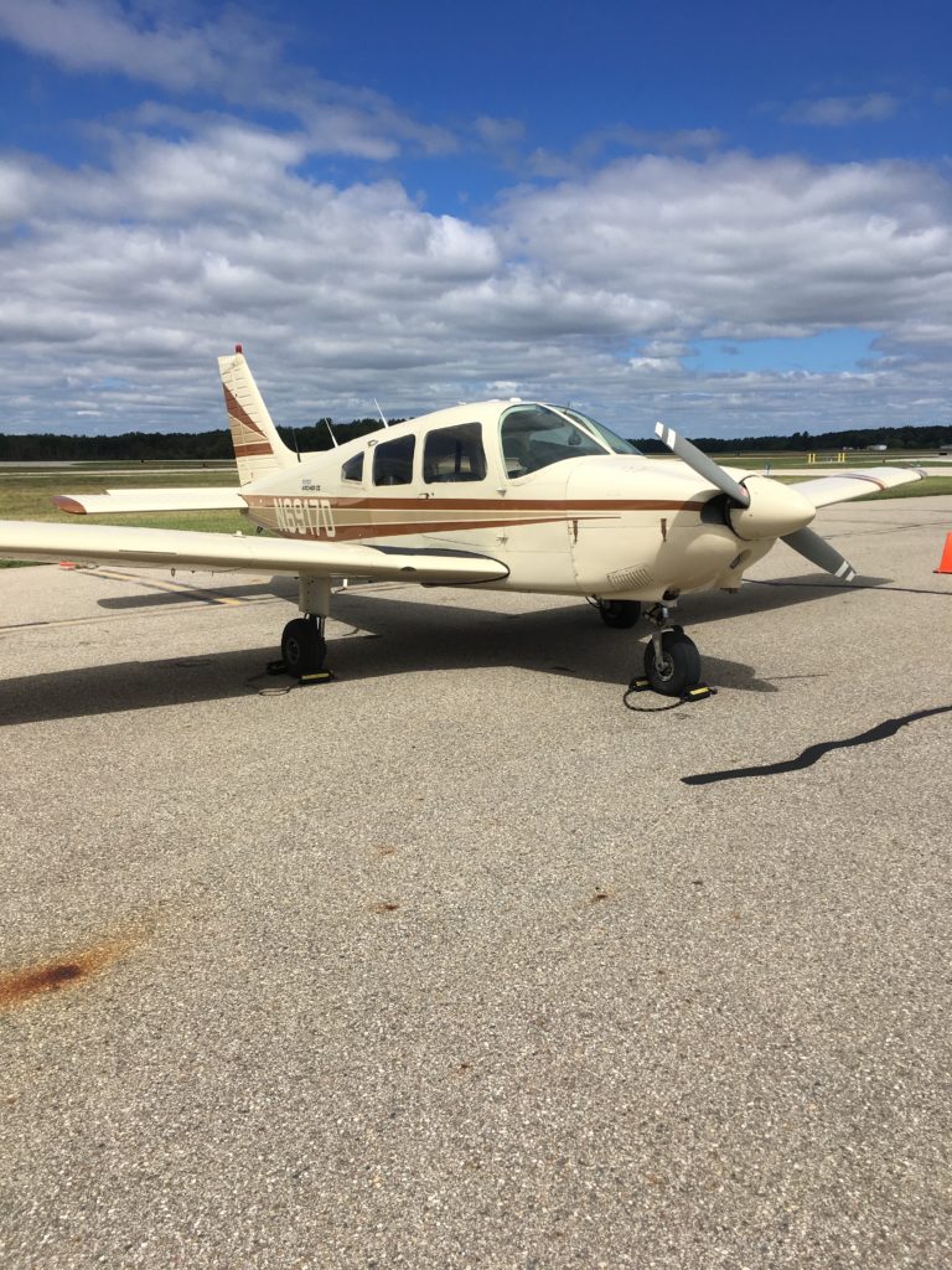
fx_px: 1063
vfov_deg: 61.7
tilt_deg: -10.2
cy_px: 635
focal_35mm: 29
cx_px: 476
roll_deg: +0.4
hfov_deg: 48.2
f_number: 2.2
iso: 25
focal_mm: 4.15
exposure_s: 1/3077
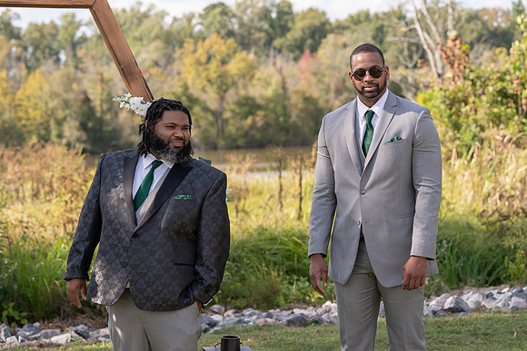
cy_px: 175
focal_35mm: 75
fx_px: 1098
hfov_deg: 27.0
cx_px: 270
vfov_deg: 18.2
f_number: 4
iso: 100
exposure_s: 1/320
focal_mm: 72
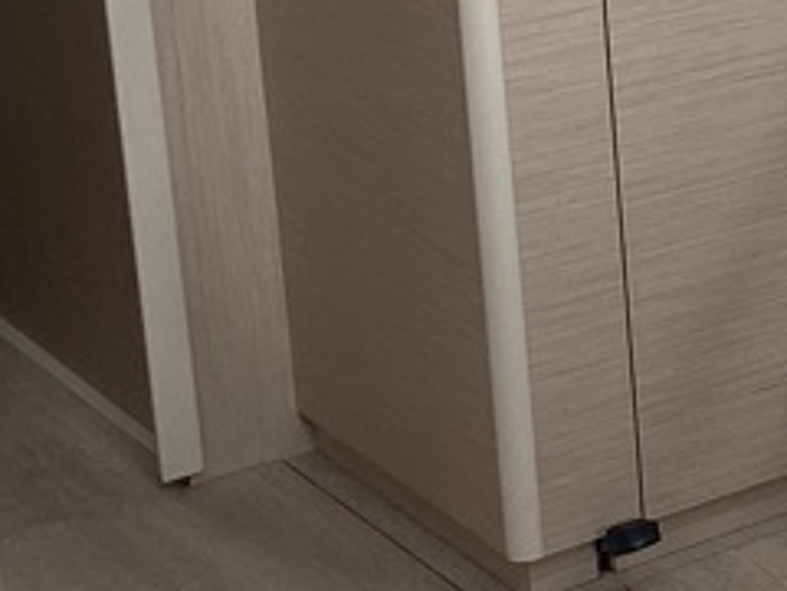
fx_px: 2956
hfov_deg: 12.0
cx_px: 1938
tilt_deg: -14.3
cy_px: -138
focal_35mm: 130
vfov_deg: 11.2
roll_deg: -2.3
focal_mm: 4.25
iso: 80
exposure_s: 1/122
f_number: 1.8
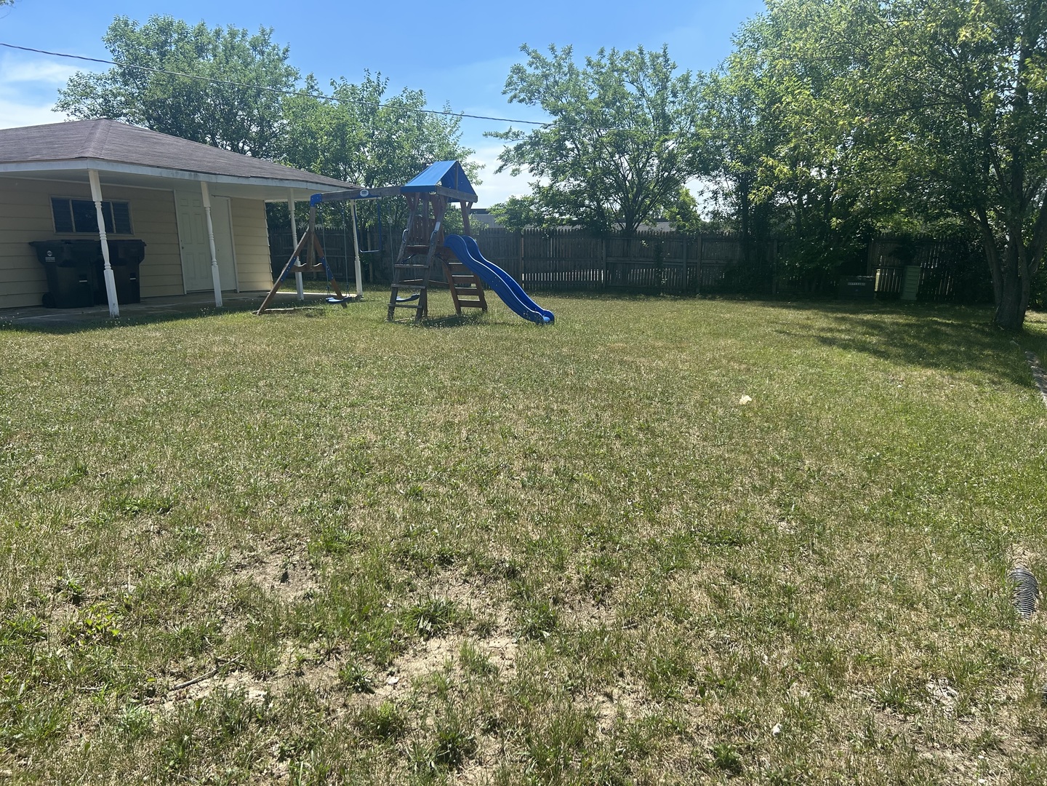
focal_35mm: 26
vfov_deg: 53.1
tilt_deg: -11.2
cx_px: 524
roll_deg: +1.6
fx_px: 786
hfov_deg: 67.3
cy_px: 393
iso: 50
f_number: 1.5
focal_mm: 5.7
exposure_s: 1/2299
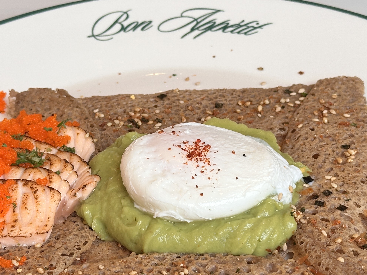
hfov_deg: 20.0
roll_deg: +3.7
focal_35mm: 98
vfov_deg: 15.1
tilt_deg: -36.1
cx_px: 169
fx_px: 1039
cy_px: 178
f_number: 1.78
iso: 50
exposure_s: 1/100
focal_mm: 6.86
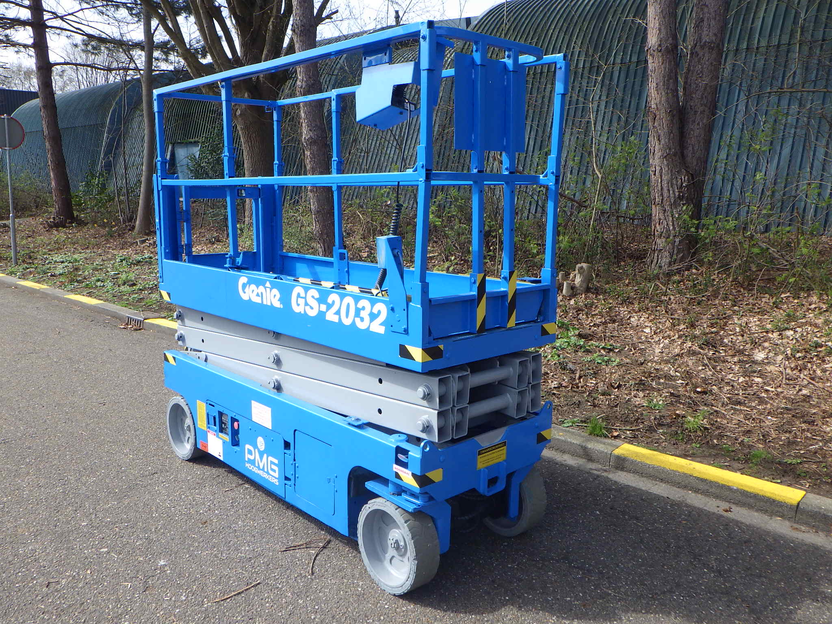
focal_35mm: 28
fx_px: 673
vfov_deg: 49.7
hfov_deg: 63.4
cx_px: 416
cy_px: 312
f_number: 4.2
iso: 125
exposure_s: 1/500
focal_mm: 5
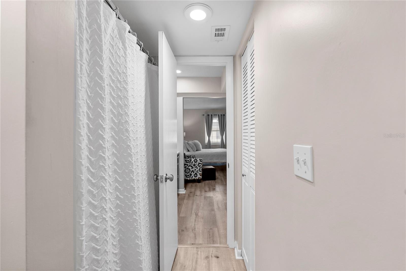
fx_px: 186
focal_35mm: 16
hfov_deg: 95.0
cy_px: 136
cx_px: 203
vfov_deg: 72.1
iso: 1600
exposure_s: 1/60
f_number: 4
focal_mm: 16.5
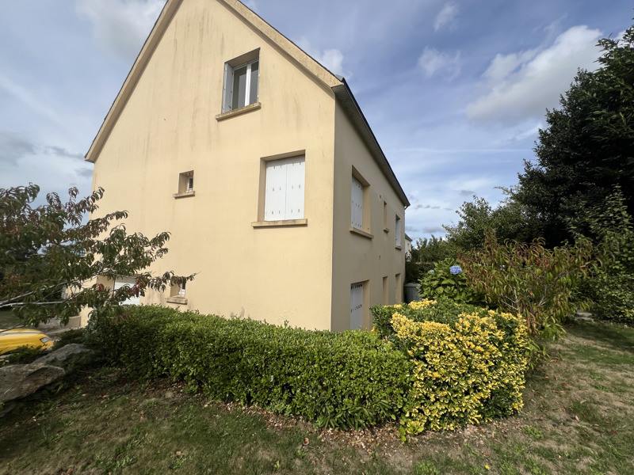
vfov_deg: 89.9
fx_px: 238
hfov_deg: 106.2
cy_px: 238
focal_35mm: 13
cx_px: 317
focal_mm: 1.57
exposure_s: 1/2732
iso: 32
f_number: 1.8
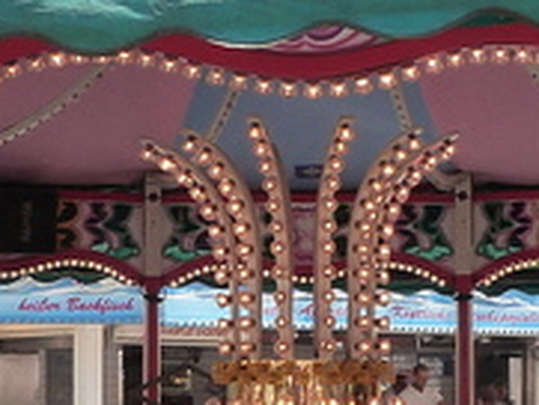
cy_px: 259
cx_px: 277
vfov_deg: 10.8
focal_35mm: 138
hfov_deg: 14.3
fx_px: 2150
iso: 160
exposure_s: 1/250
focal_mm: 4.5
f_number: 4
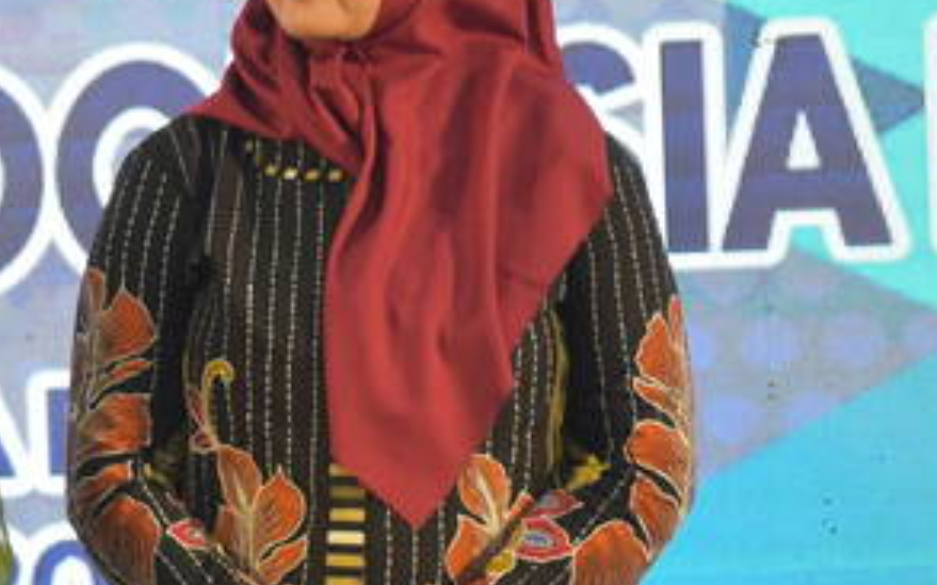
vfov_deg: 1.9
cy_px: 432
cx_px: -397
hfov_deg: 3.0
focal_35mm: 696
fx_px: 17770
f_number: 2.8
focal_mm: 200
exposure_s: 1/400
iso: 2500
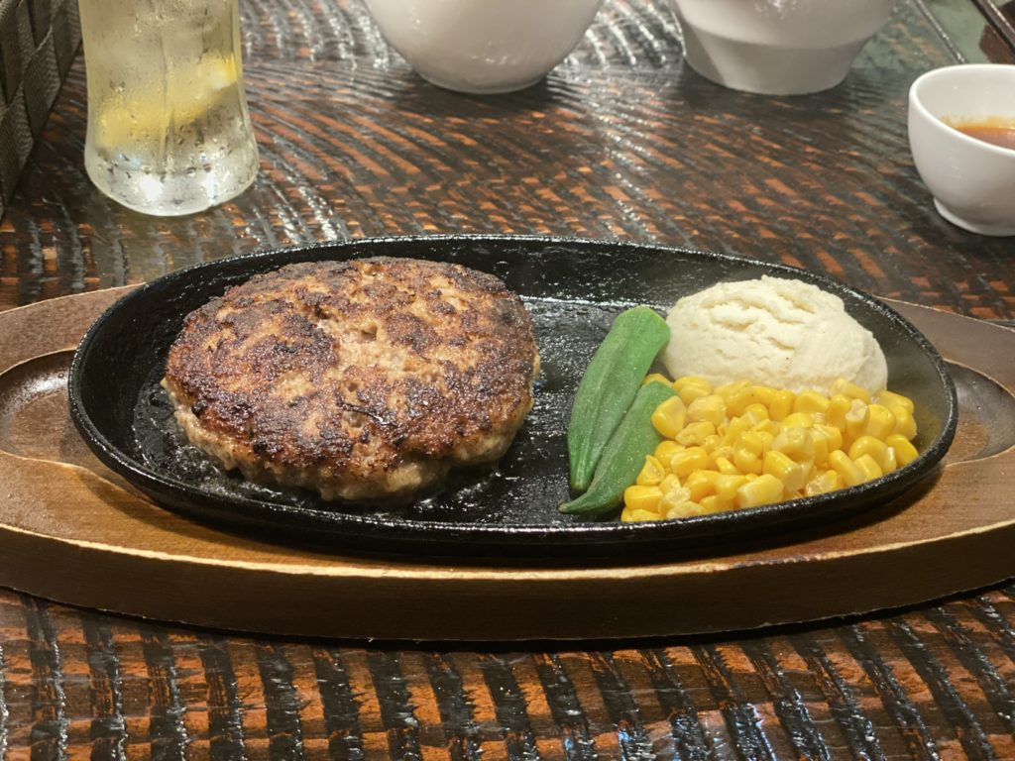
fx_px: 1525
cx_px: 508
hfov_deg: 36.8
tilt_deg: -36.2
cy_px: 380
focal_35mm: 52
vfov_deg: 28.0
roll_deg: -2.6
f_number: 2
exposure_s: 1/20
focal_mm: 6
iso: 320
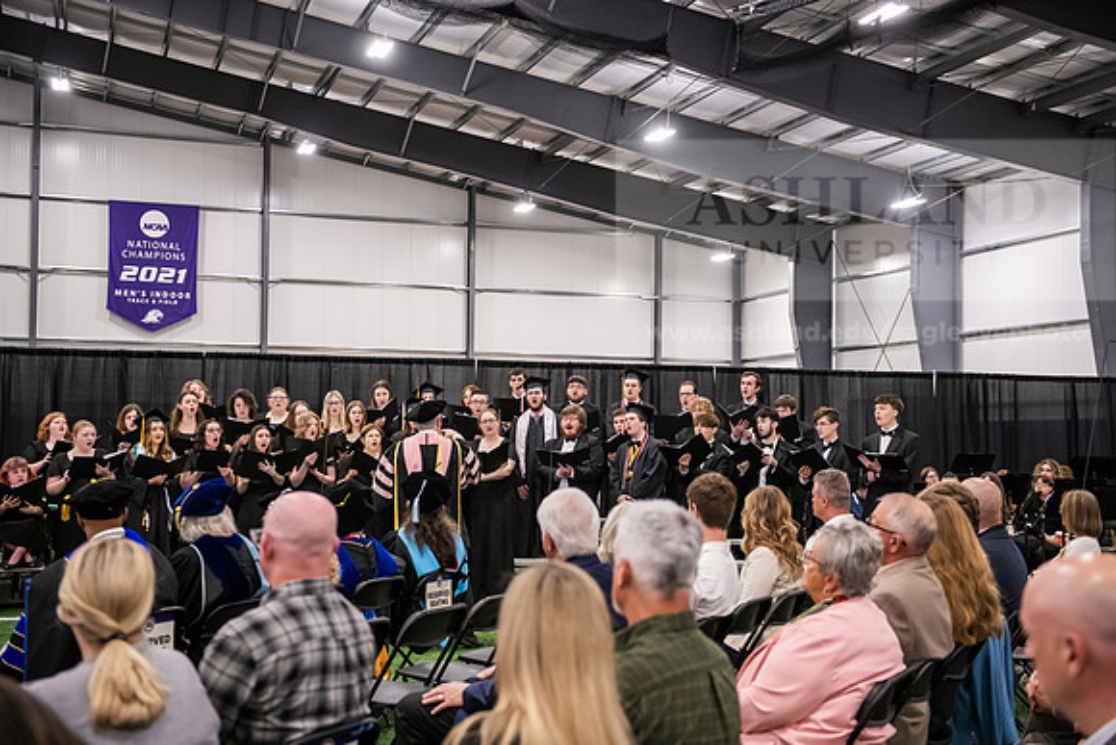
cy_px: 372
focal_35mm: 48
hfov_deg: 41.1
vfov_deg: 28.1
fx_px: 1488
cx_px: 558
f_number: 3.2
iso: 2500
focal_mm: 48
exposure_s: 1/200
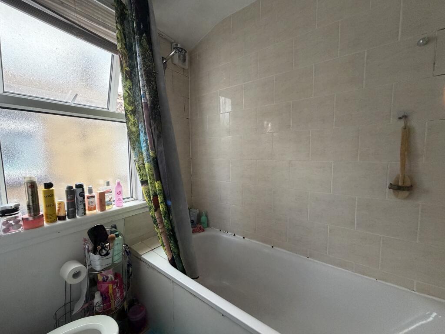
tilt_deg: -4.8
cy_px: 167
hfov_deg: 102.1
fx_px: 180
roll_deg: +1.1
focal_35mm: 14
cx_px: 222
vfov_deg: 85.7
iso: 320
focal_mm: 2.22
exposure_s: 1/118
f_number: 2.2
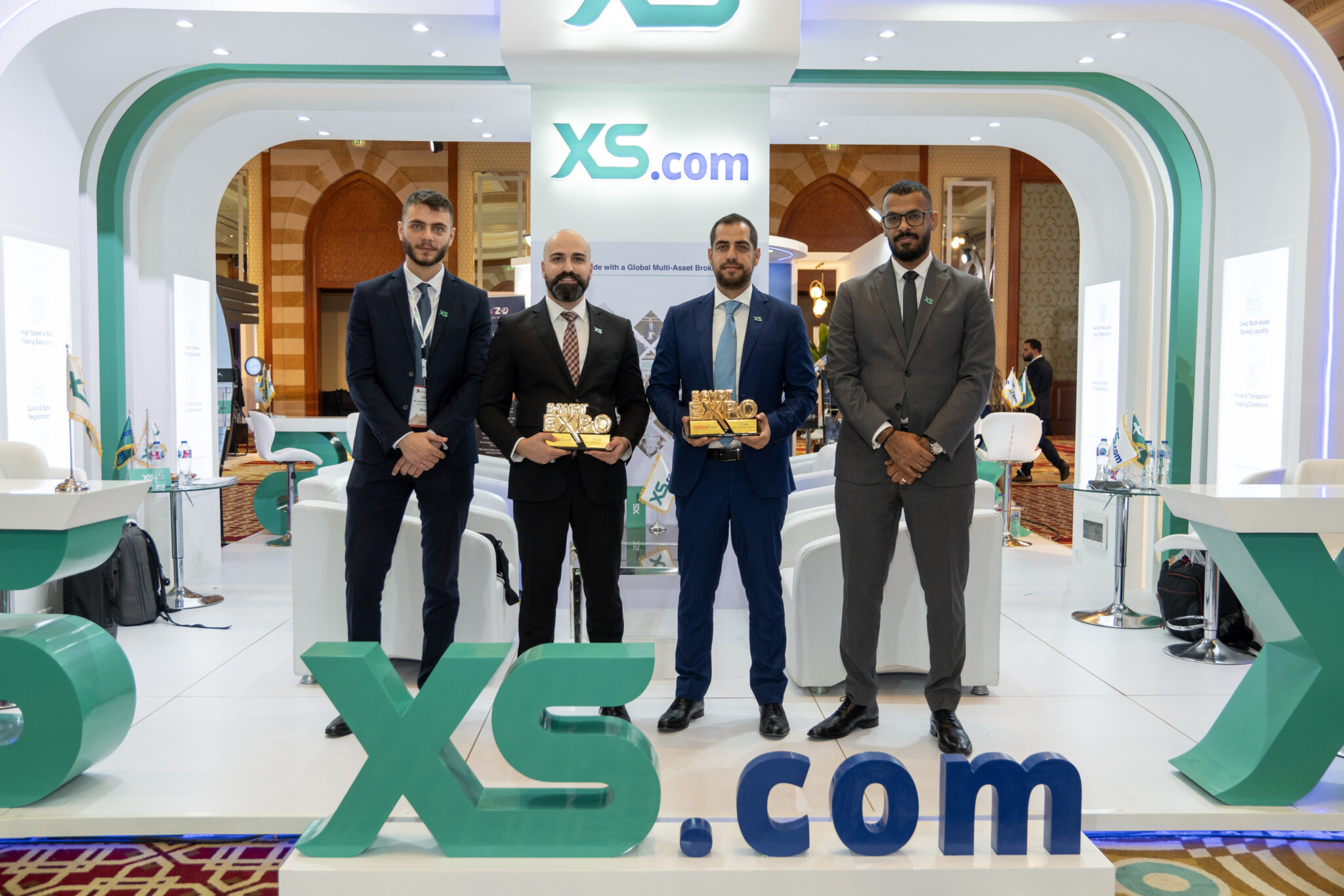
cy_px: 448
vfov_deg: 43.6
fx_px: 1120
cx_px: 672
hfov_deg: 61.9
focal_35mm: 30
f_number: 2.8
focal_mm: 20
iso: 320
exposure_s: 1/160
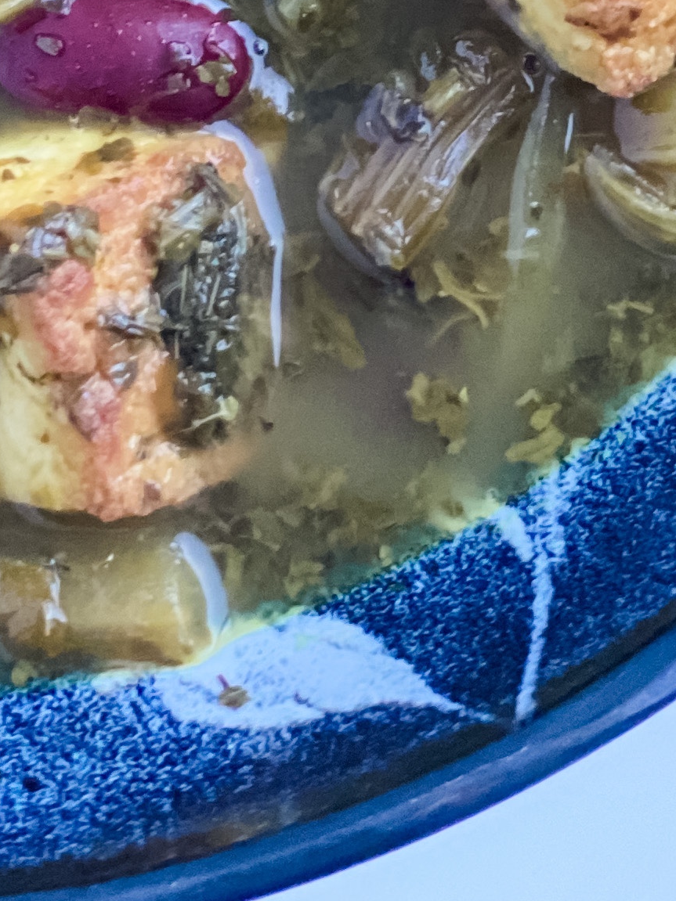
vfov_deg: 10.7
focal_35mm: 177
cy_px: -553
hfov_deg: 8.4
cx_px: 91
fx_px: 4610
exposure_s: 1/40
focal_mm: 6
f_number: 2
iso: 320
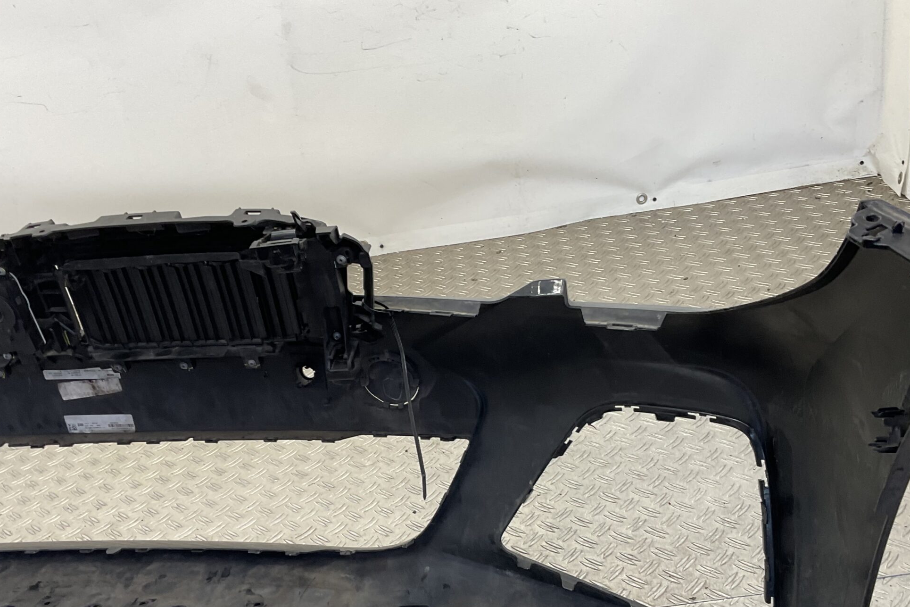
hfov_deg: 48.5
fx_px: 1011
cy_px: 445
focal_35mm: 40
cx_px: 447
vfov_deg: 32.9
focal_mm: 3
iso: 32
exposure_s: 1/120
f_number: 1.8
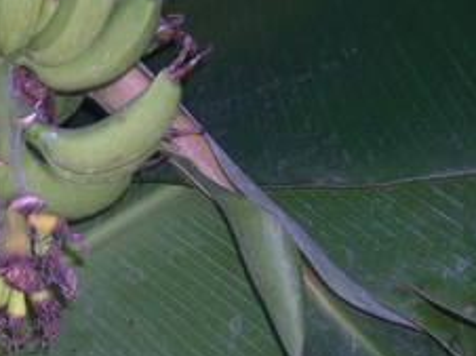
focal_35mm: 111
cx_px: 17
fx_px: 1525
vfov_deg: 13.2
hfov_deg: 17.4
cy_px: 42
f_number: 9.2
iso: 190
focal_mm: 12.2
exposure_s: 1/30
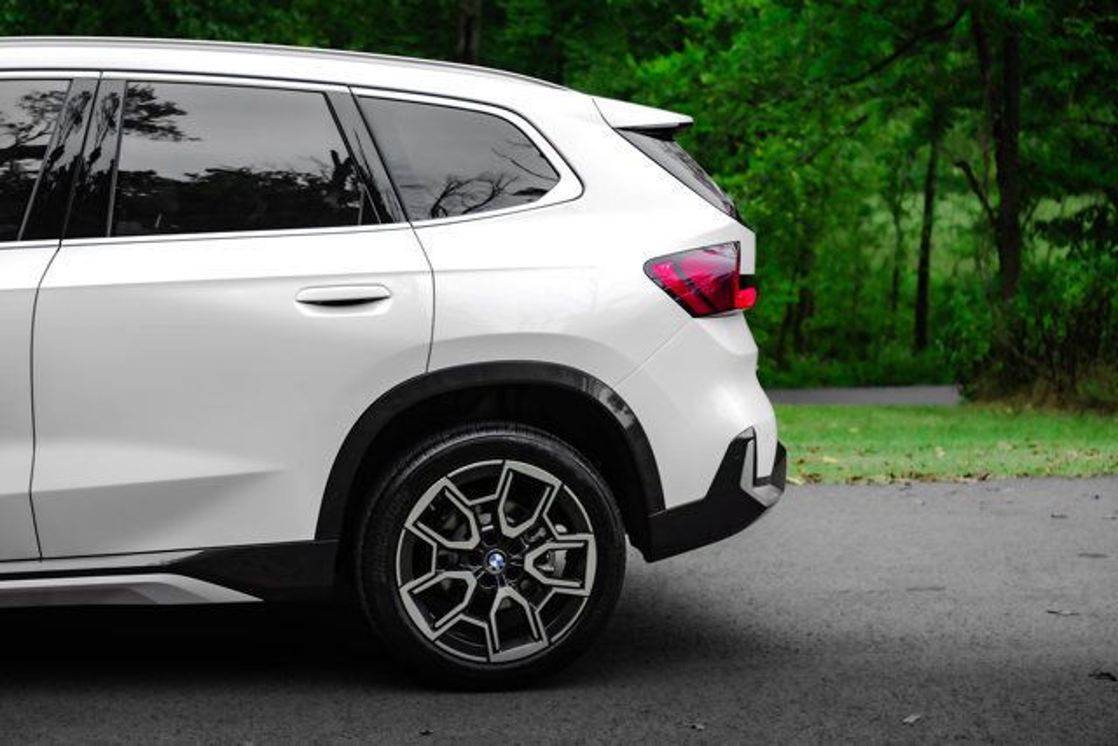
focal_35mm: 60
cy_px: 373
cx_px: 559
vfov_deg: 22.6
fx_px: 1864
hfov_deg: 33.4
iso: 400
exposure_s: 1/500
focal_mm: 60
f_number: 4
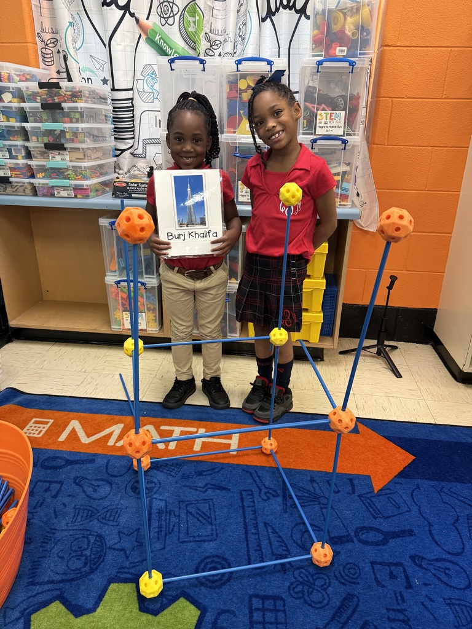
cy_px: 314
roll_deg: -1.6
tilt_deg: -21.6
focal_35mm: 24
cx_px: 236
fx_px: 436
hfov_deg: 56.8
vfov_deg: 71.6
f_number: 1.78
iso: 200
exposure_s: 1/60
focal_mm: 6.76
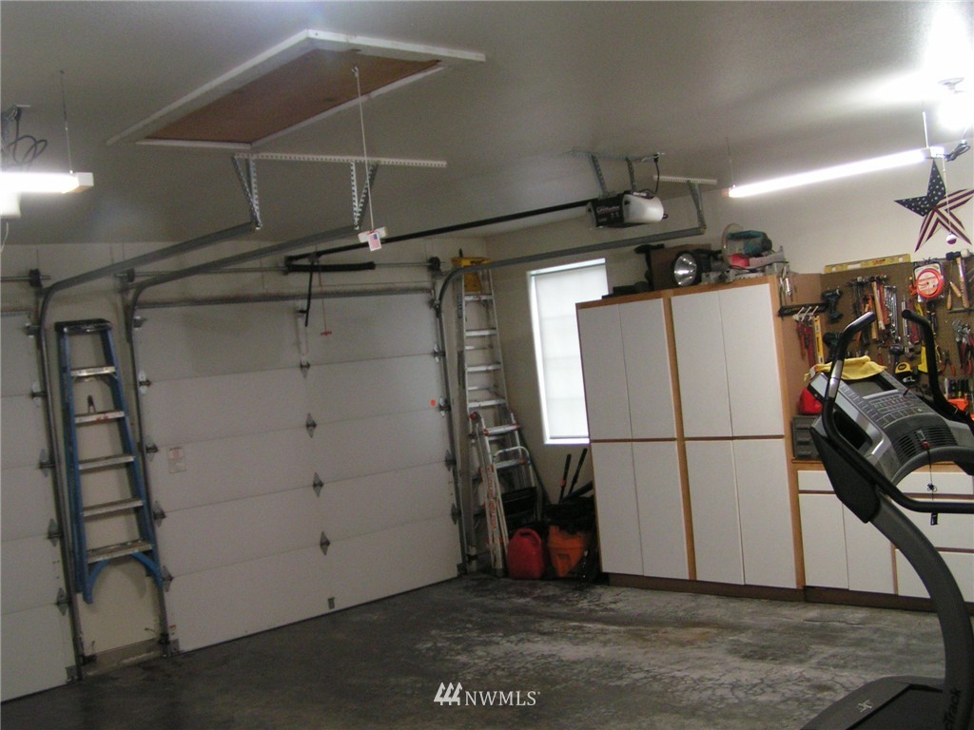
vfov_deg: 37.7
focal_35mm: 38
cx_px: 487
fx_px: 1069
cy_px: 365
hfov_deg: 49.0
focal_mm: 5.8
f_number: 2.8
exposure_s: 1/30
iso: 200
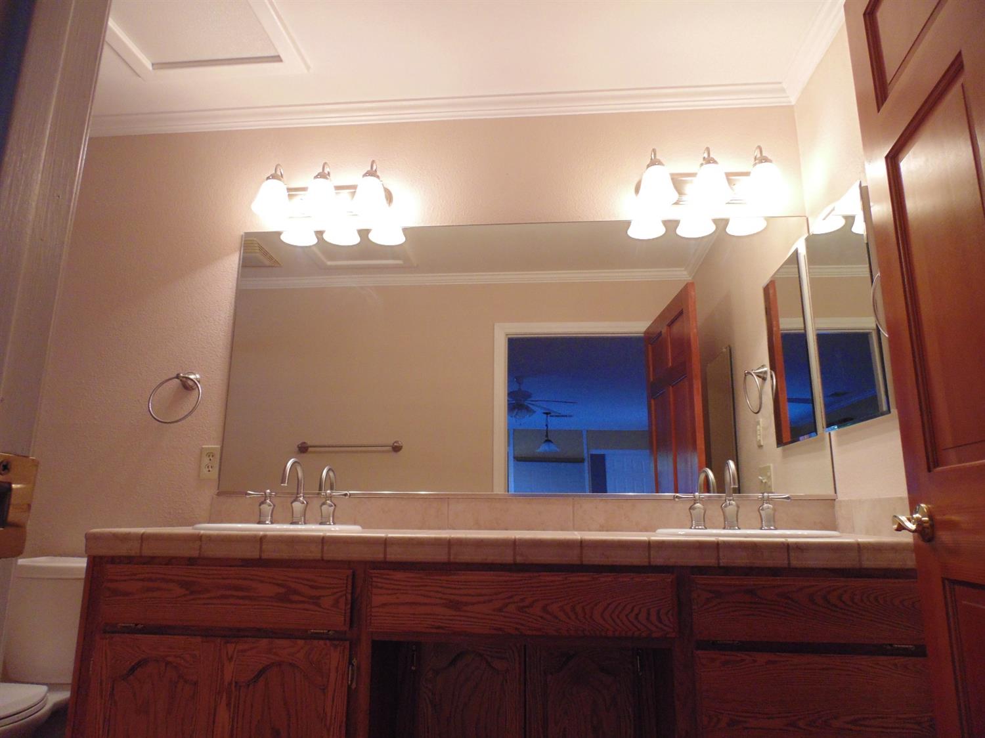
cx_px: 492
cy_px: 369
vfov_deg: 61.1
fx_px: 626
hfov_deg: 76.4
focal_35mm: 22
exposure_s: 1/30
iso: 200
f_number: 3.1
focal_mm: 4
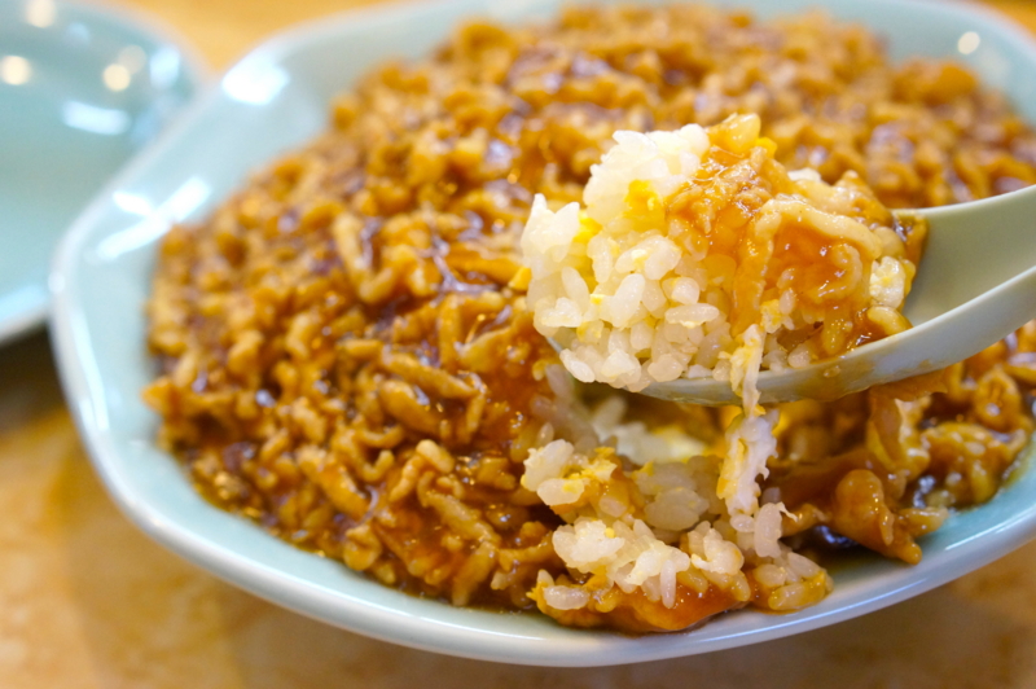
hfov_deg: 27.0
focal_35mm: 75
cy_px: 344
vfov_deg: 18.2
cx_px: 518
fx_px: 2157
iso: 2000
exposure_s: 1/80
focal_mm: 50
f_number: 4
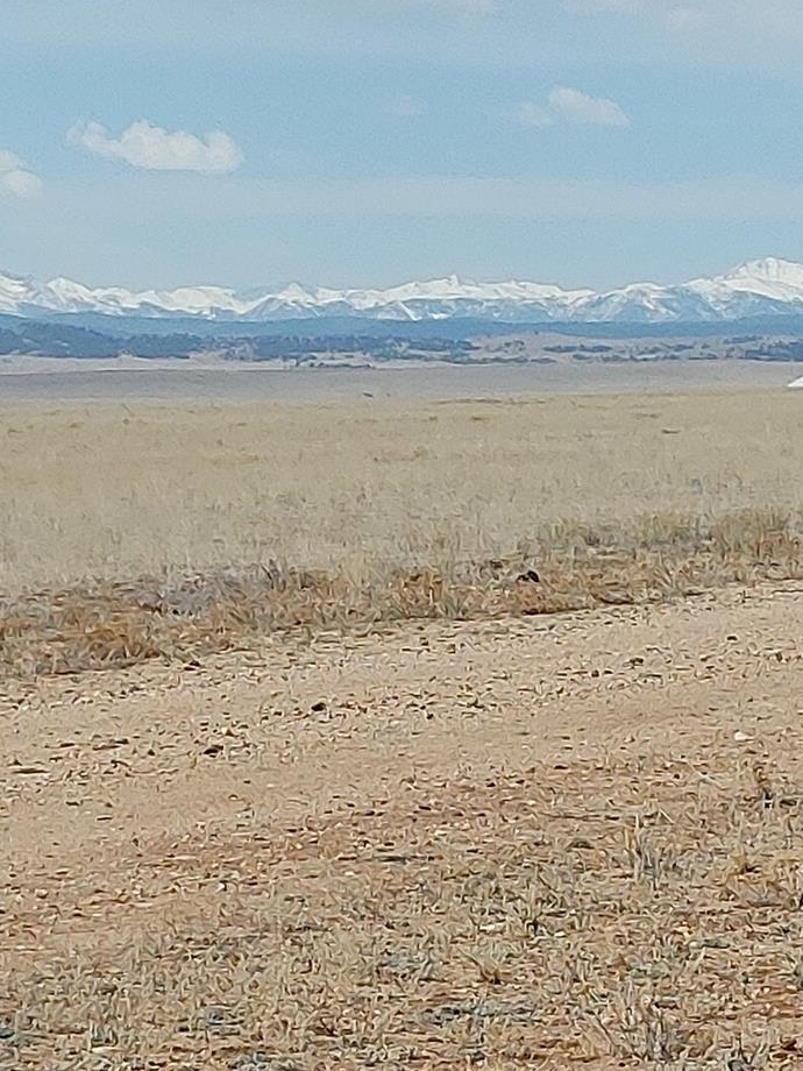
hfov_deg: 7.7
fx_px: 5969
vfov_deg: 10.2
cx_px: 431
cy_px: 553
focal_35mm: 193
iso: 50
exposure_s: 1/1316
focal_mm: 4.81
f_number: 1.8
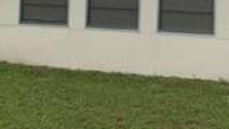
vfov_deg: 14.0
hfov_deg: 25.2
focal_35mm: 82
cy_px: -44
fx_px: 497
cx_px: 206
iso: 25
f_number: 1.8
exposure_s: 1/1220
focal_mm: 4.25
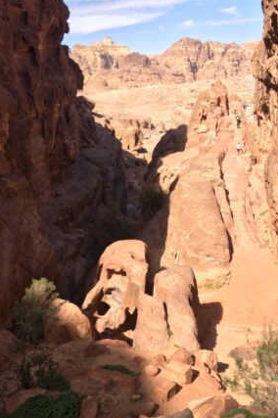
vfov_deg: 49.2
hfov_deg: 33.8
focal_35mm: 39
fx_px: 452
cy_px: 255
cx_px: 88
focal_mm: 4.12
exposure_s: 1/1368
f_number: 2.2
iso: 40
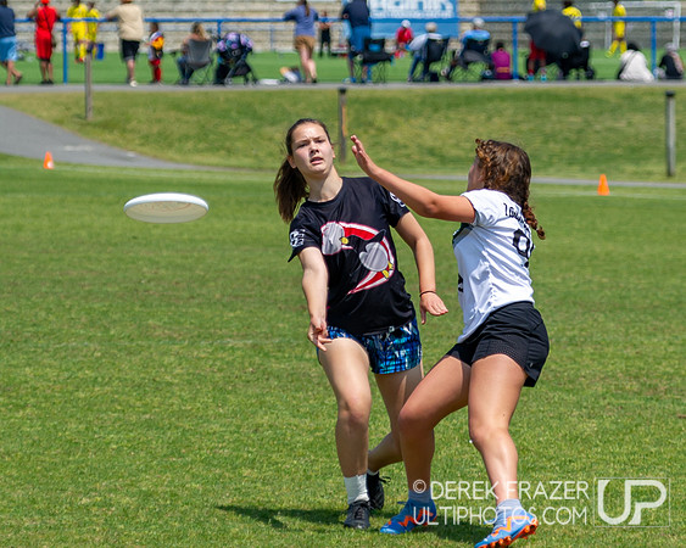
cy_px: 195
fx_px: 6395
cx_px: 428
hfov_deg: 6.1
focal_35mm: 315
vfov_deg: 4.9
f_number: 4
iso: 200
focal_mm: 135
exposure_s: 1/2000
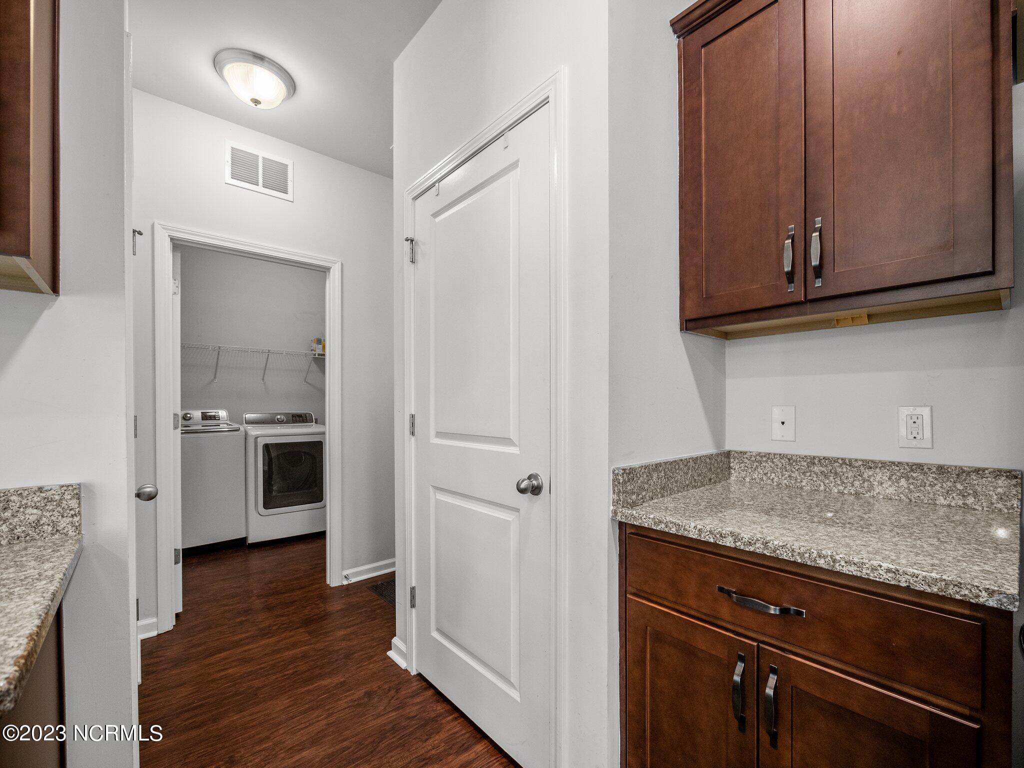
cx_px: 512
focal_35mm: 14
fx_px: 414
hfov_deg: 102.1
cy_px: 384
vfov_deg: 85.7
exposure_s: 1/20
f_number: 4
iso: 400
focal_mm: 7
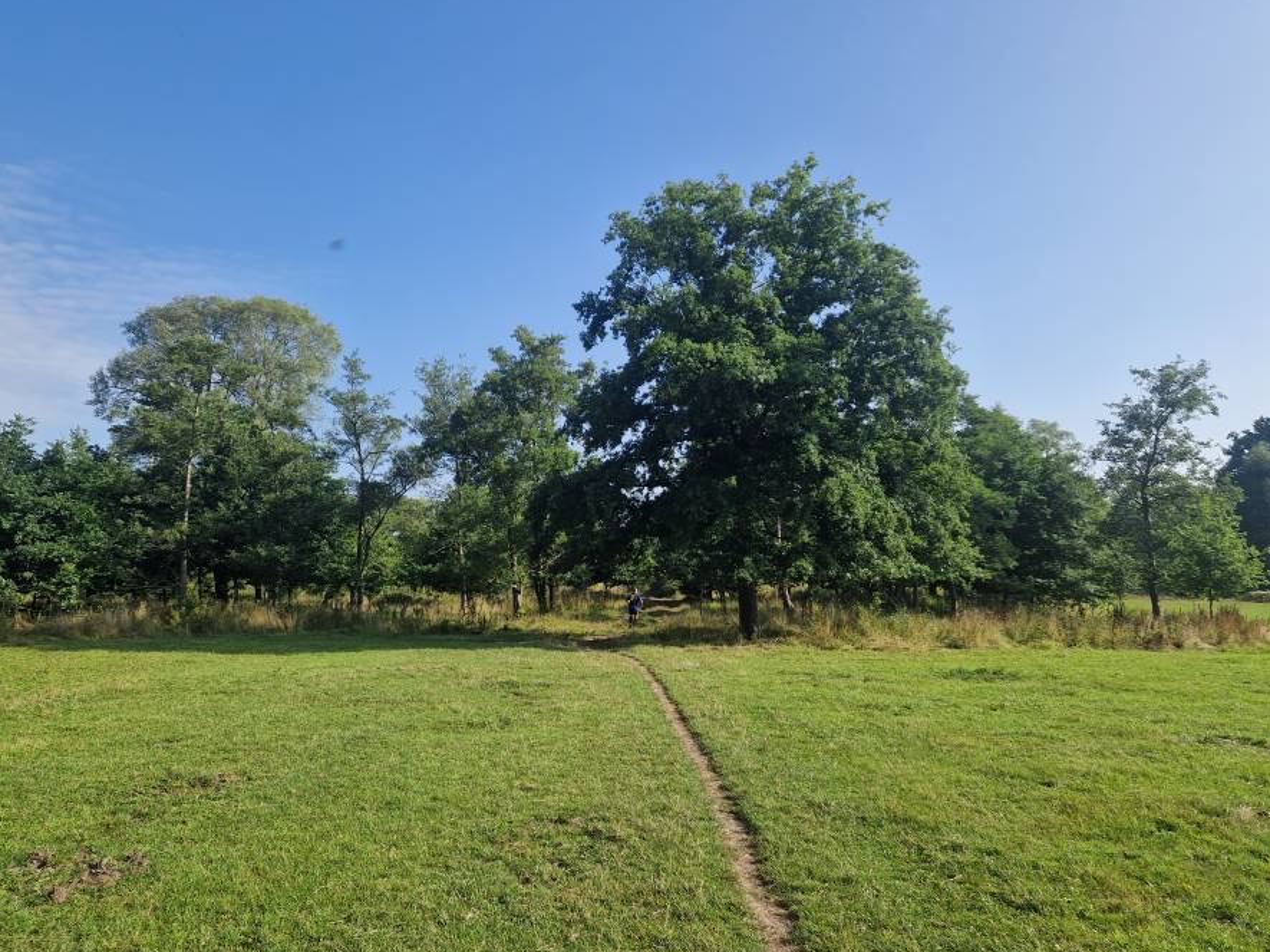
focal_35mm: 26
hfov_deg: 67.3
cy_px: 461
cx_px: 614
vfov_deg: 53.0
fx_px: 954
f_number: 1.8
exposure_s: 1/1352
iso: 50
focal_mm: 5.4
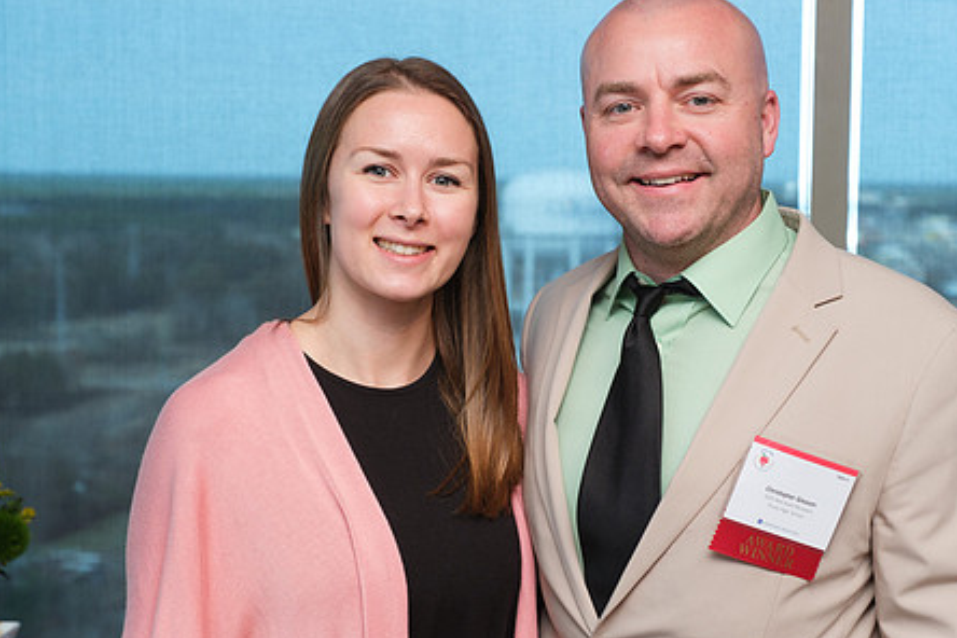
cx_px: 580
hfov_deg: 25.0
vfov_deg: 16.8
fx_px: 2153
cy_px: 376
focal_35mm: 81
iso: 800
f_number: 4.5
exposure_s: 1/125
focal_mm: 41.4
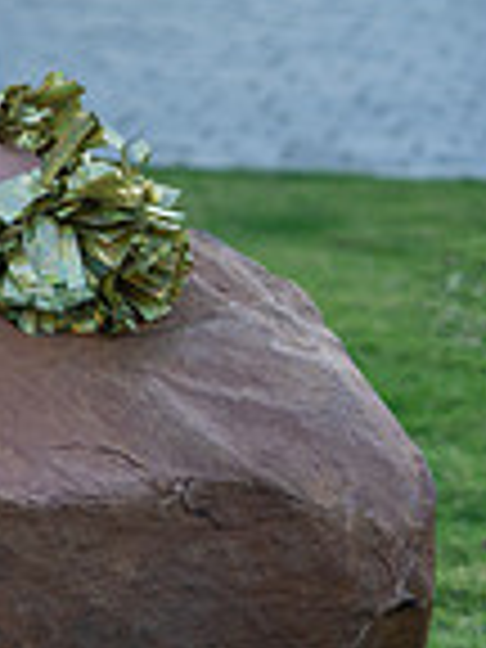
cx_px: -446
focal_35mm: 272
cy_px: -52
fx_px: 5092
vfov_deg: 7.2
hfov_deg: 5.4
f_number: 3.2
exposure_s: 1/400
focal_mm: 70
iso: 100
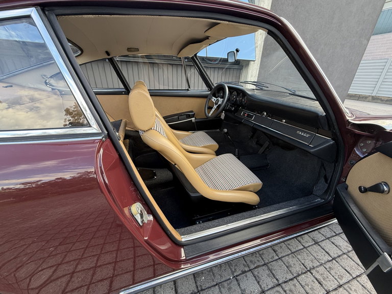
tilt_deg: -23.6
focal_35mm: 14
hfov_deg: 102.1
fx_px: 159
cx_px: 196
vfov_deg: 85.7
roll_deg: -2.3
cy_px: 147
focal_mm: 2.22
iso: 125
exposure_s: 1/121
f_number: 2.2
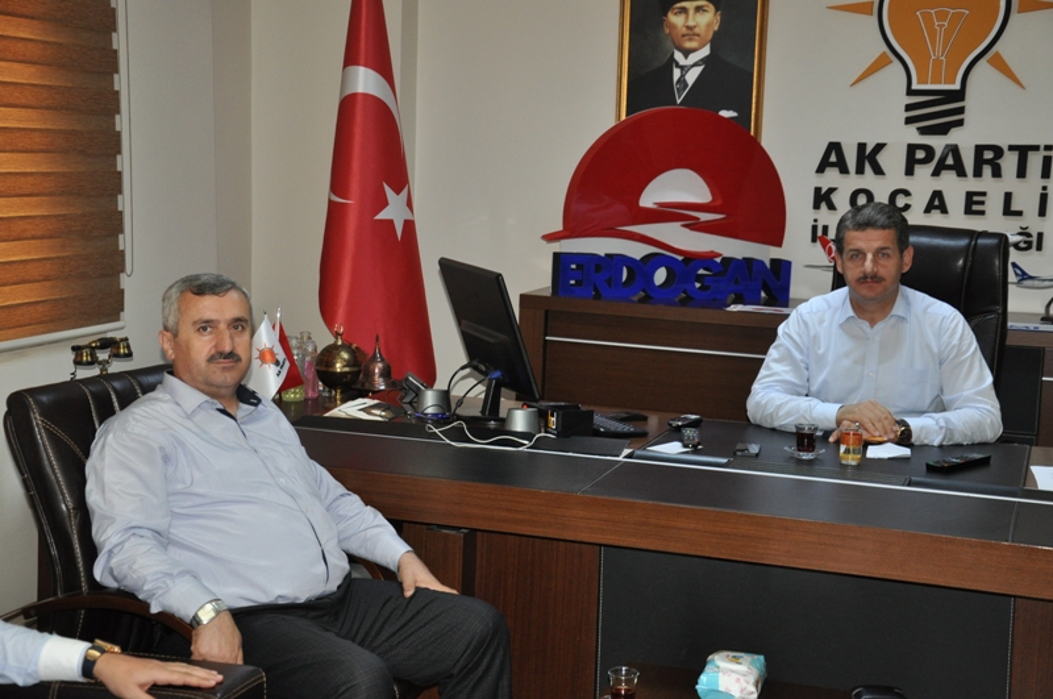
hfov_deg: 35.1
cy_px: 350
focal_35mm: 57
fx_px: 1665
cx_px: 526
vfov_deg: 23.7
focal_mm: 38
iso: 800
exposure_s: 1/60
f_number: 4.5
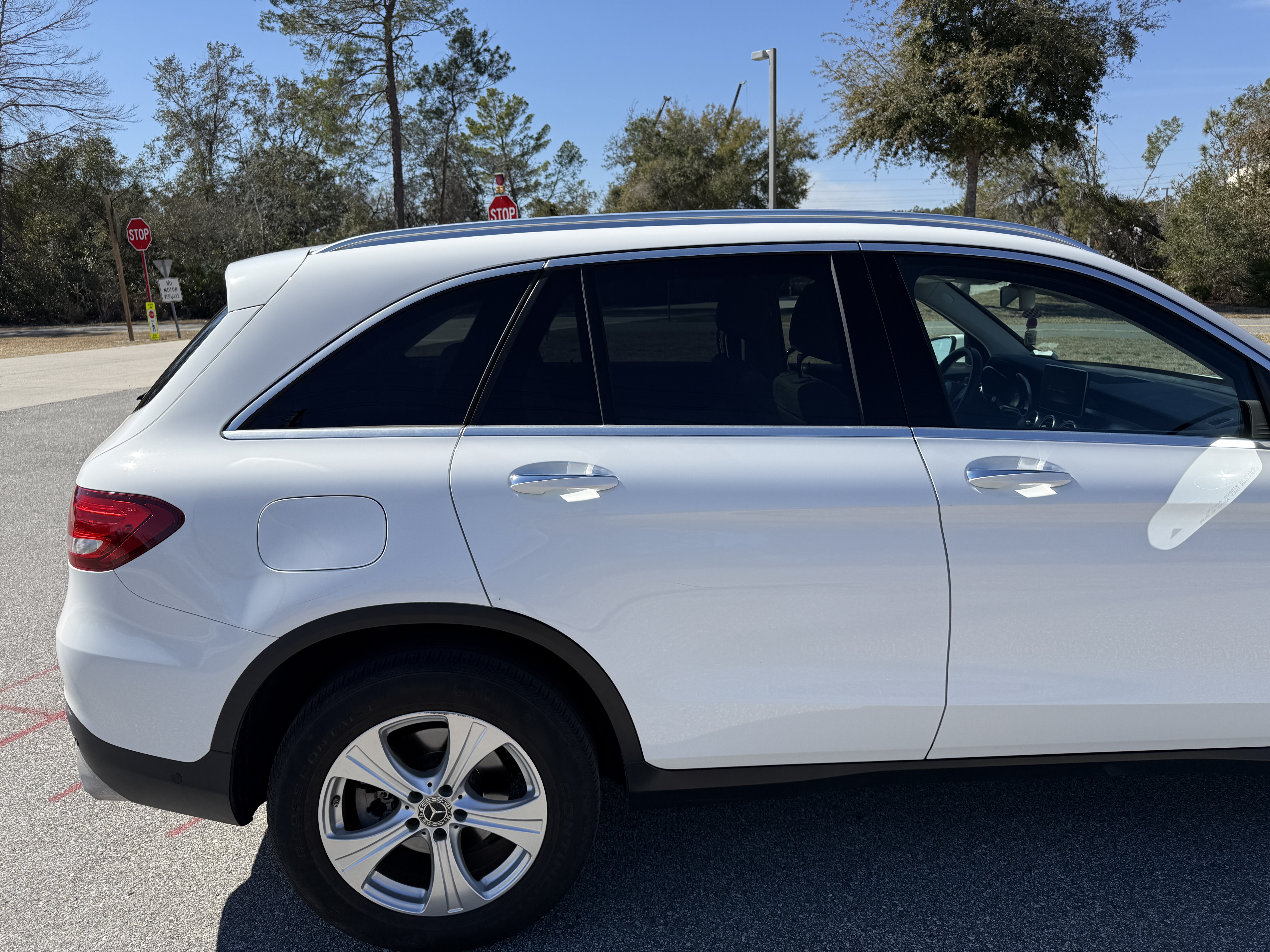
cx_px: 635
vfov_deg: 56.8
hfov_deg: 71.6
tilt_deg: -12.6
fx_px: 881
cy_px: 476
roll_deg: +2.0
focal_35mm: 24
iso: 80
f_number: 1.78
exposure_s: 1/4167
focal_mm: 6.76
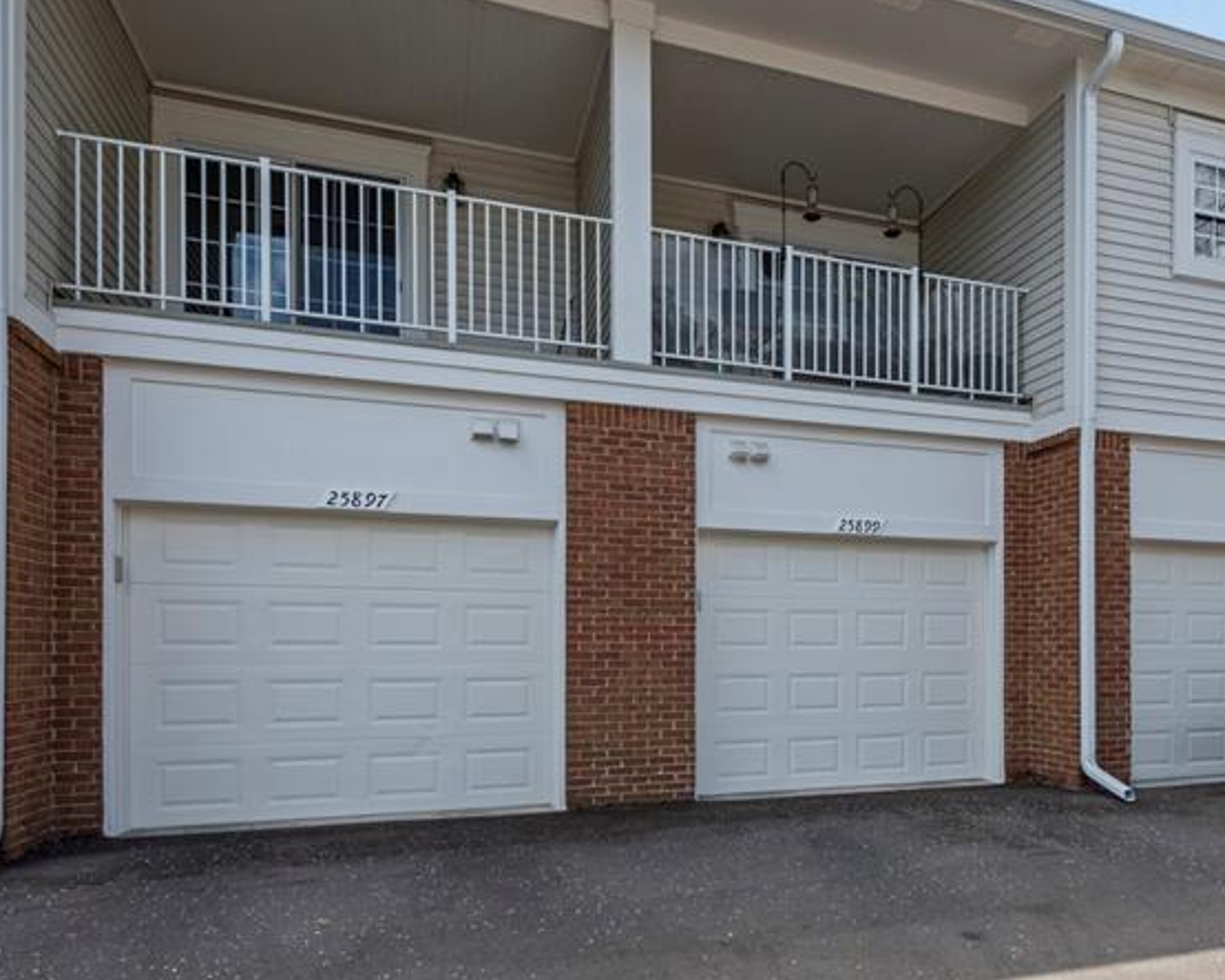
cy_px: 679
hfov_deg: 65.1
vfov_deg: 53.5
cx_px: 767
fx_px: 942
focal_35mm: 26
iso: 500
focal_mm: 15
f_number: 10
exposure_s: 1/500
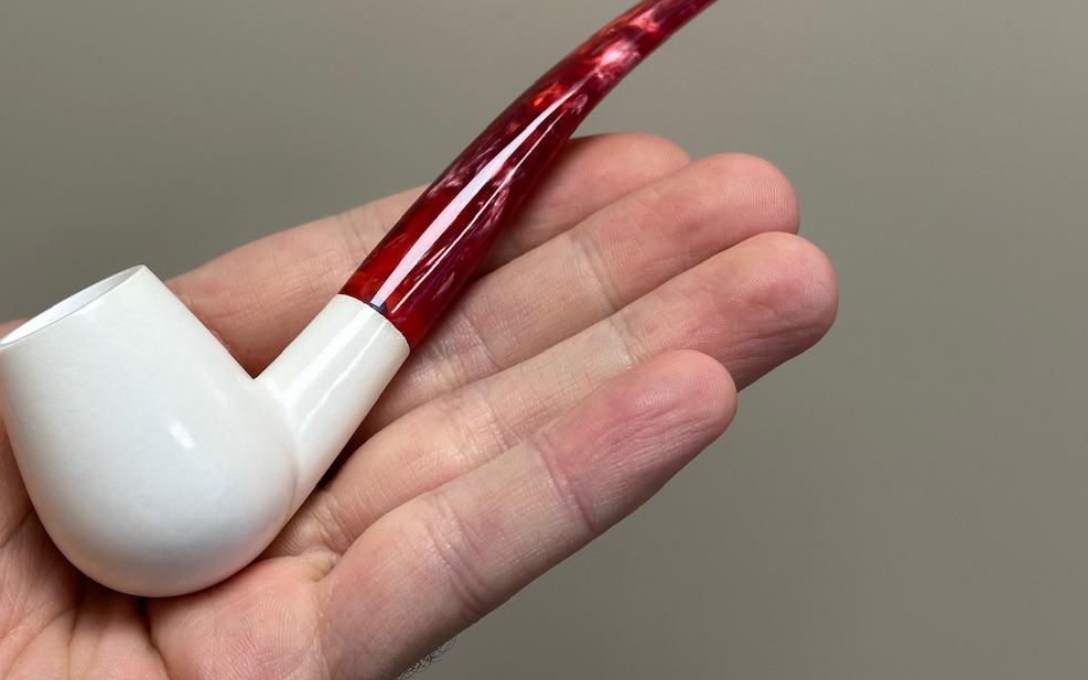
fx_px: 1957
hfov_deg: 30.9
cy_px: 258
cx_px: 398
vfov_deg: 19.7
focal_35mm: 66
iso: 64
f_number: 1.78
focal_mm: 6.86
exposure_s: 1/121
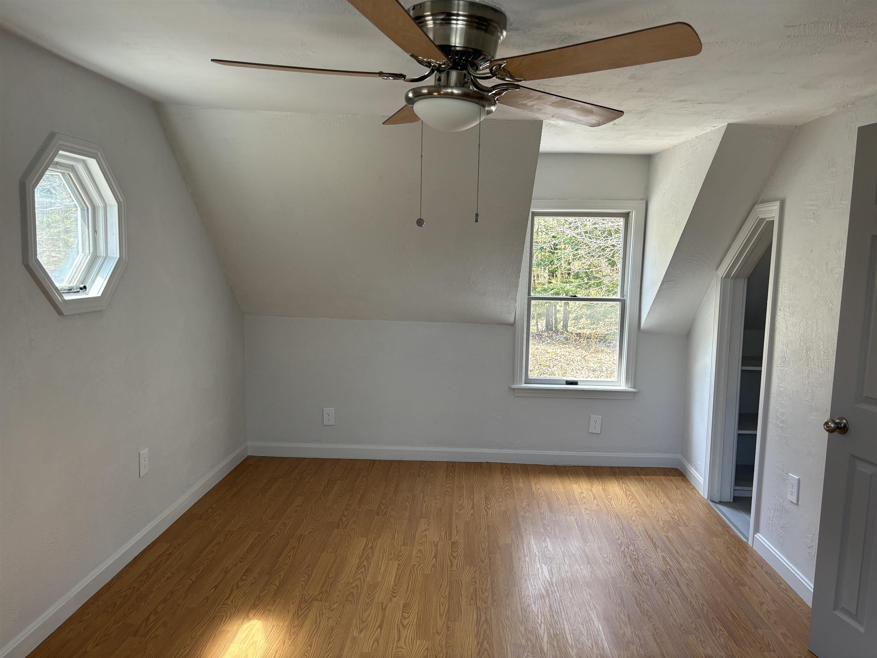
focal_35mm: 26
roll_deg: -1.2
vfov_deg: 53.1
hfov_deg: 67.3
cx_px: 438
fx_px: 659
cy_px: 329
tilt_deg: -5.6
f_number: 1.6
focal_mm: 5.96
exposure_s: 1/121
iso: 64
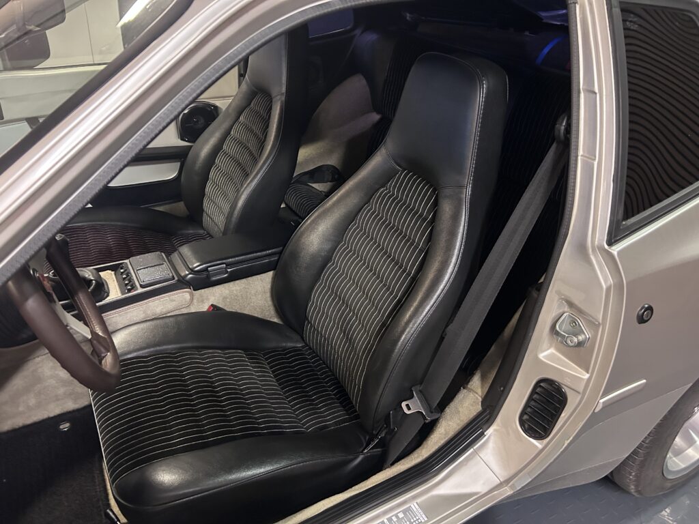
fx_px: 525
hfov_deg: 67.3
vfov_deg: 53.1
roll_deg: -3.4
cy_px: 262
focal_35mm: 26
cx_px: 350
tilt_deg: -32.2
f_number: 1.5
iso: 640
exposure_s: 1/33
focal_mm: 5.7
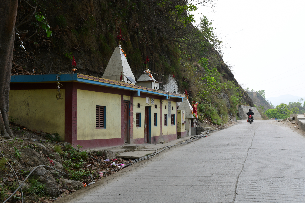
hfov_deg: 41.1
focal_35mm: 48
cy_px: 102
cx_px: 152
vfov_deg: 28.1
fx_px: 407
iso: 72
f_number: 11
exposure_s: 1/30
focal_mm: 48
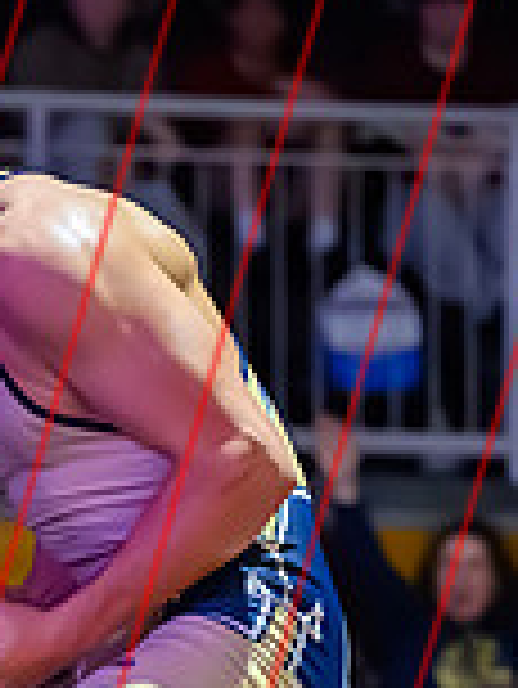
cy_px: 820
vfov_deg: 5.1
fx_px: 7651
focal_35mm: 384
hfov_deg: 3.9
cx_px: -181
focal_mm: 92
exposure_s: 1/640
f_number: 2.8
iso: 16000
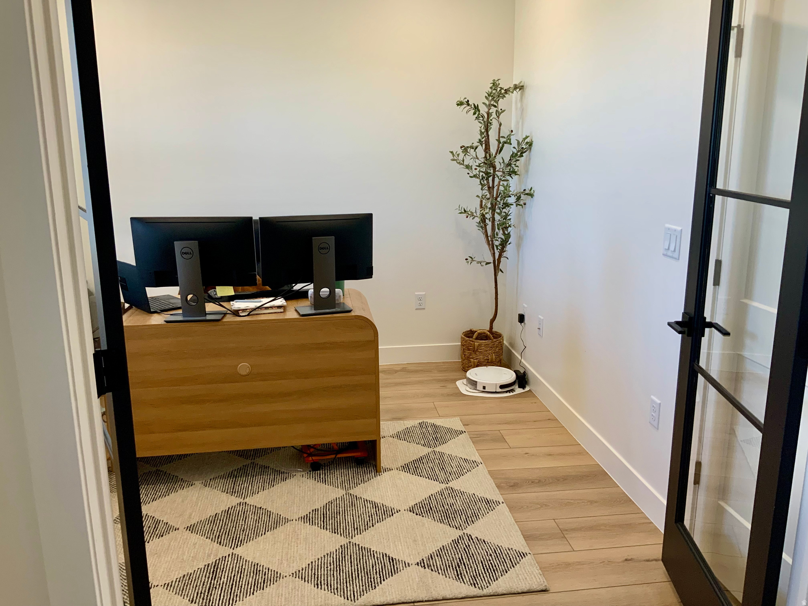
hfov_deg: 61.7
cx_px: 404
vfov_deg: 48.2
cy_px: 303
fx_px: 677
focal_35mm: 29
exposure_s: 1/120
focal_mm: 3
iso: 64
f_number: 1.8
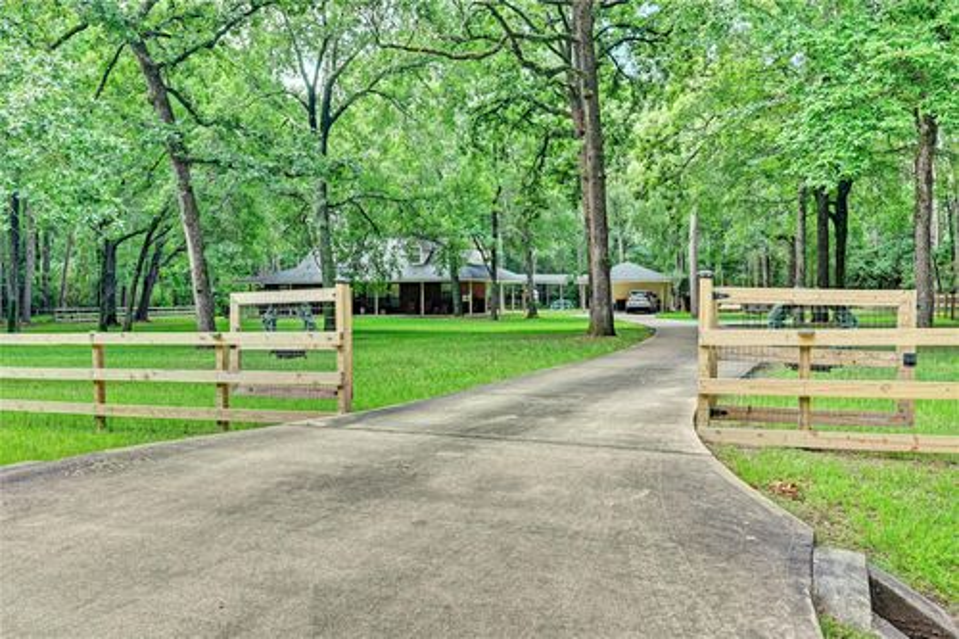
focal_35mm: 30
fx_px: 799
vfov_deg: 43.6
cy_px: 320
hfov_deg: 61.9
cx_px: 480
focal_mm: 30
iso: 400
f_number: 8
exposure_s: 1/160
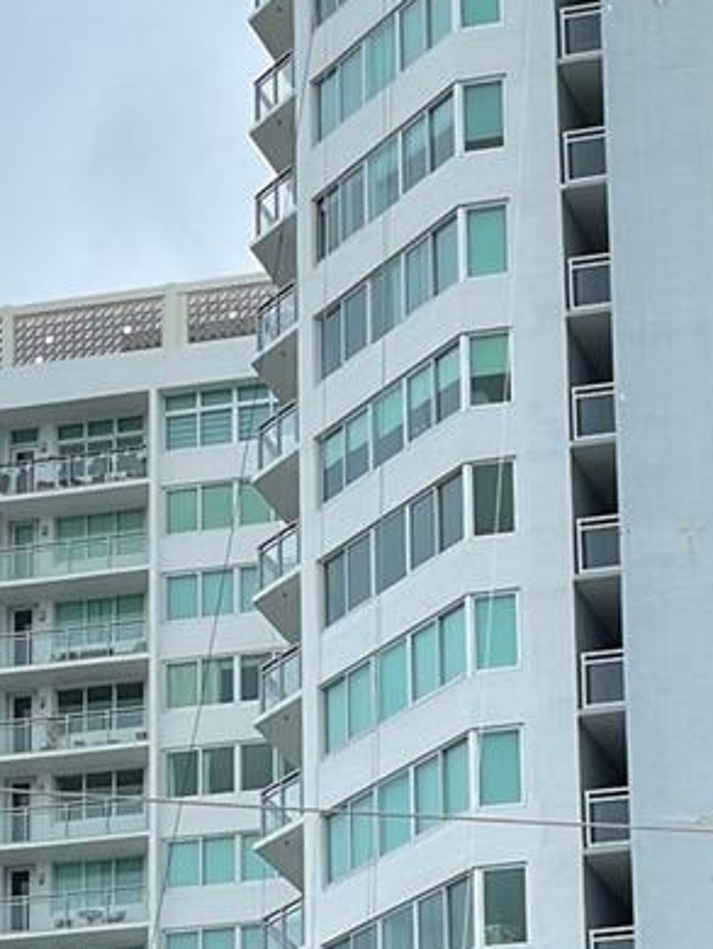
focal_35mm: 160
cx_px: 209
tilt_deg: +19.2
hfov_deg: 9.3
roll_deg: +0.4
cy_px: 769
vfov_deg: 12.3
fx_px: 4389
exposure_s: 1/749
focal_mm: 6
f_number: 2
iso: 25
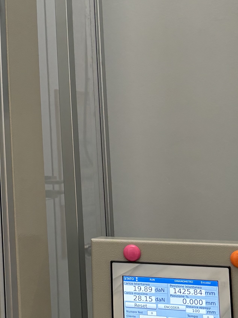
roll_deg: +2.8
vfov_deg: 22.0
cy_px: 78
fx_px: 807
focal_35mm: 88
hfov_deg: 15.5
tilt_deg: +6.6
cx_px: -112
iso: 50
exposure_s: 1/100
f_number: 1.6
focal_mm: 5.96
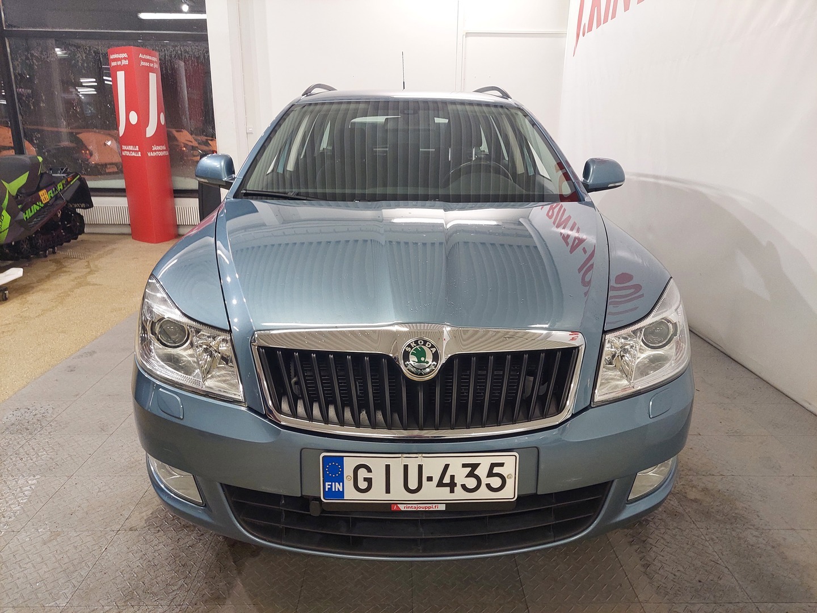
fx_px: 590
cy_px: 306
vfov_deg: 54.9
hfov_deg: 69.4
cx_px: 408
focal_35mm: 25
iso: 160
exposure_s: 1/50
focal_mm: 5.23
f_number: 1.8
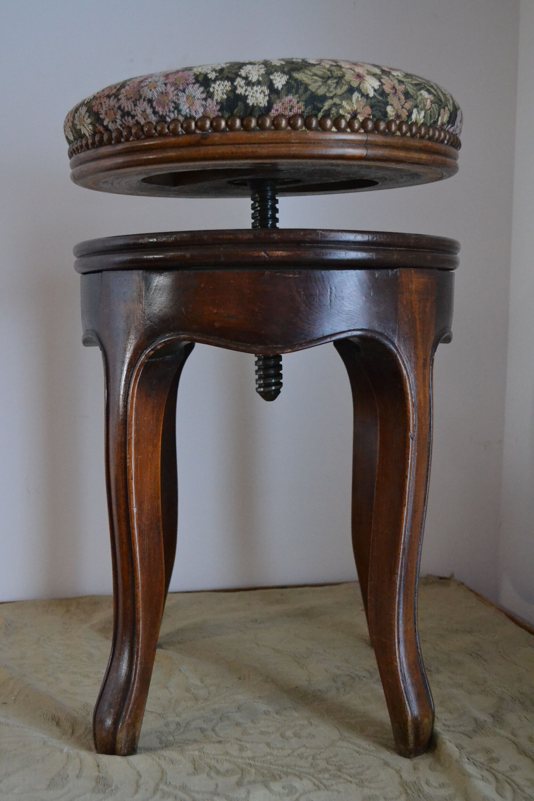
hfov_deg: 31.9
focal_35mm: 42
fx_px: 934
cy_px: 400
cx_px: 267
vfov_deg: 46.4
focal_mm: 28
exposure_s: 1/100
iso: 3200
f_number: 4.5
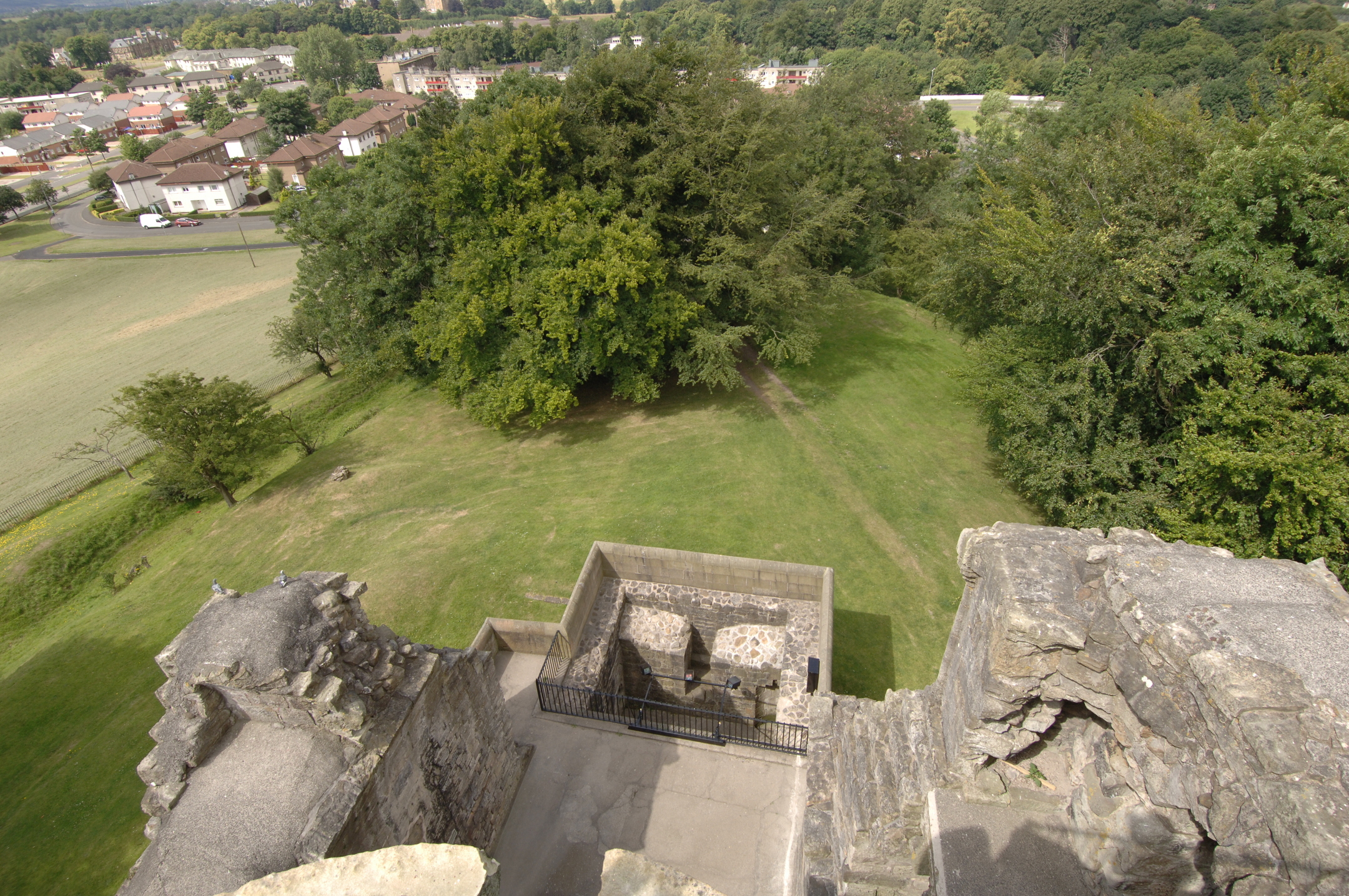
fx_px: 674
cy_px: 448
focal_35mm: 18
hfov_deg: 90.1
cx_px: 674
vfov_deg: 67.3
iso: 250
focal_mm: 12
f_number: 8
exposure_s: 1/250
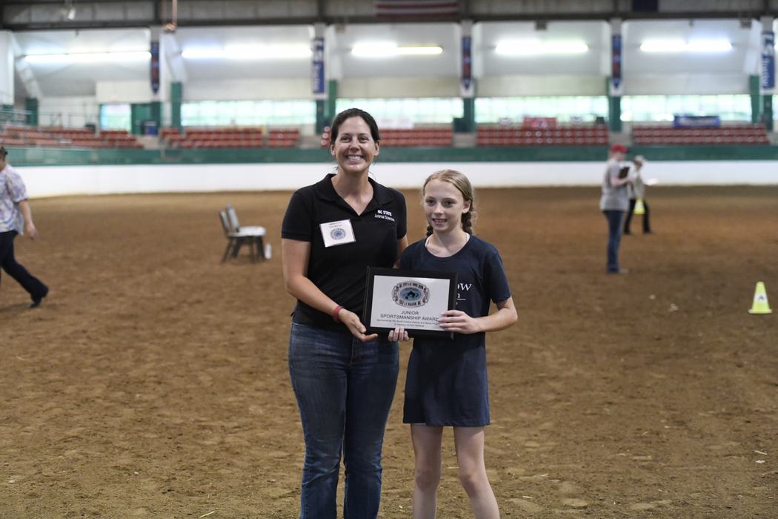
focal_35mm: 70
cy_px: 260
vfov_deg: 19.5
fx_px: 1513
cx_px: 389
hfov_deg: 28.8
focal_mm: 70
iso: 8000
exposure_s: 1/500
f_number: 2.8
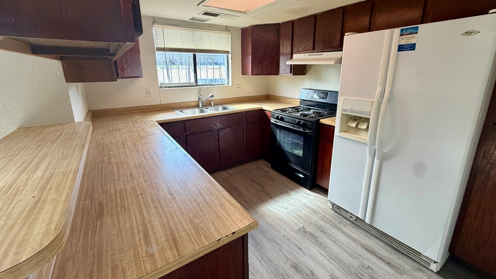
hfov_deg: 99.4
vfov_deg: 66.8
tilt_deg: -14.0
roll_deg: +0.3
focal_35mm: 16
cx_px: 247
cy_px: 121
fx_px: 210
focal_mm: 2.22
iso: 250
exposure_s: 1/120
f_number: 2.2
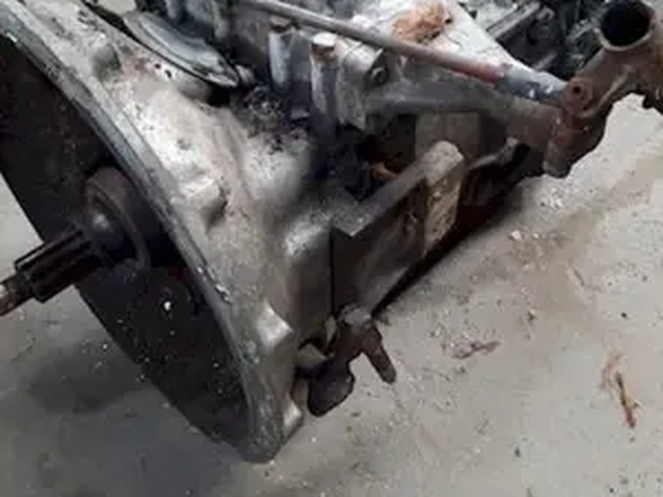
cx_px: 327
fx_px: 766
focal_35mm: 40
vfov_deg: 35.6
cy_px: 170
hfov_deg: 46.8
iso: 250
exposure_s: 1/50
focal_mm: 4.6
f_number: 2
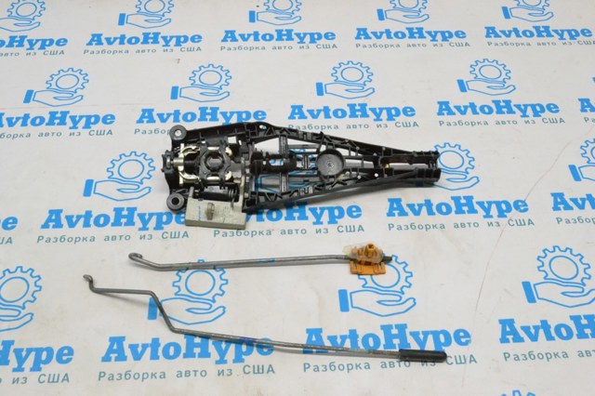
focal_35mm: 39
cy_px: 198
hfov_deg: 49.6
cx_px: 298
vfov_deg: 34.2
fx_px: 644
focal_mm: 26
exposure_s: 1/125
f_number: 14
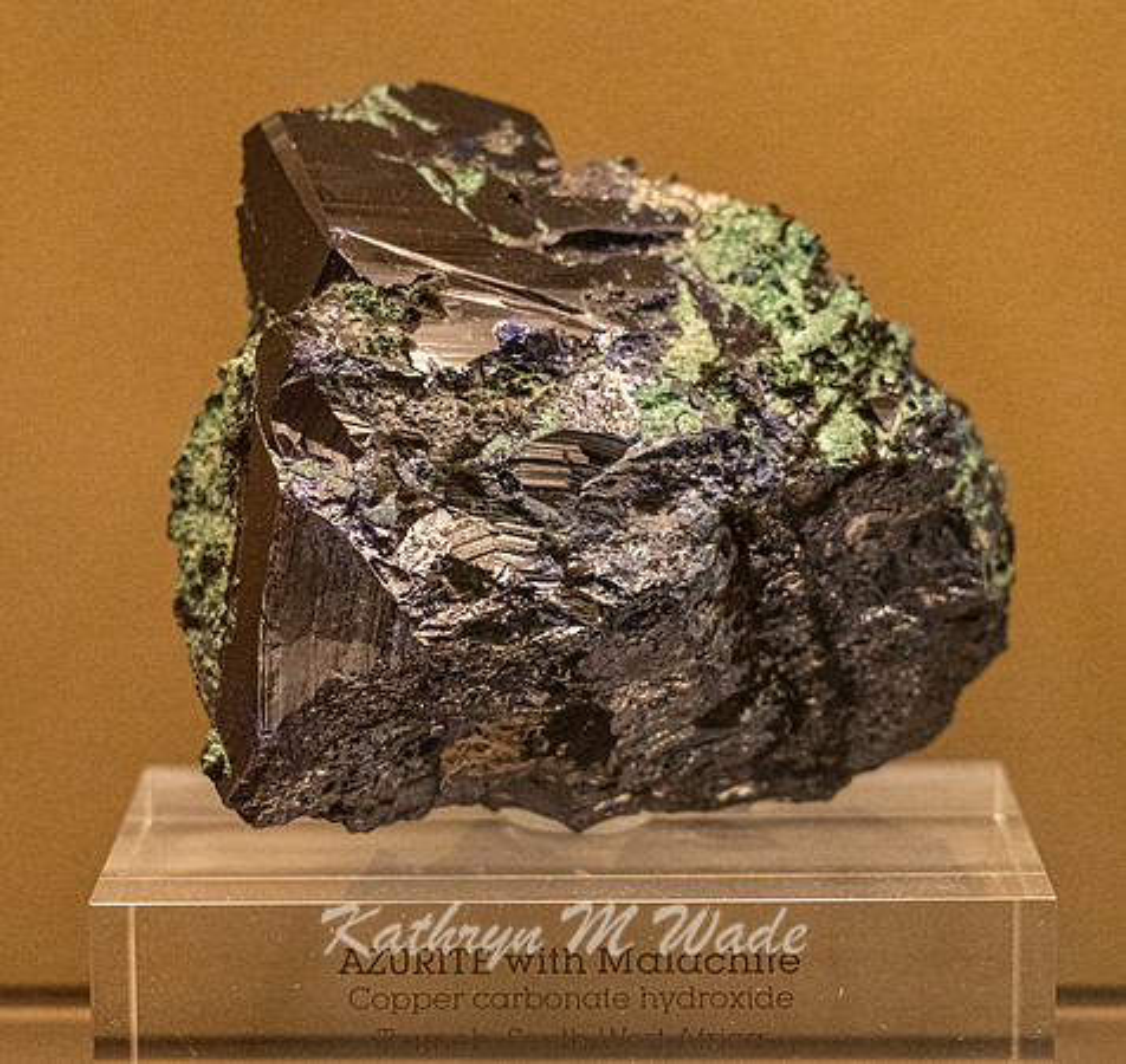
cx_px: 529
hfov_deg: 14.4
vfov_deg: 13.6
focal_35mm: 125
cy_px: 595
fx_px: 4463
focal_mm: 90
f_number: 5.6
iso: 5000
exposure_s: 1/160
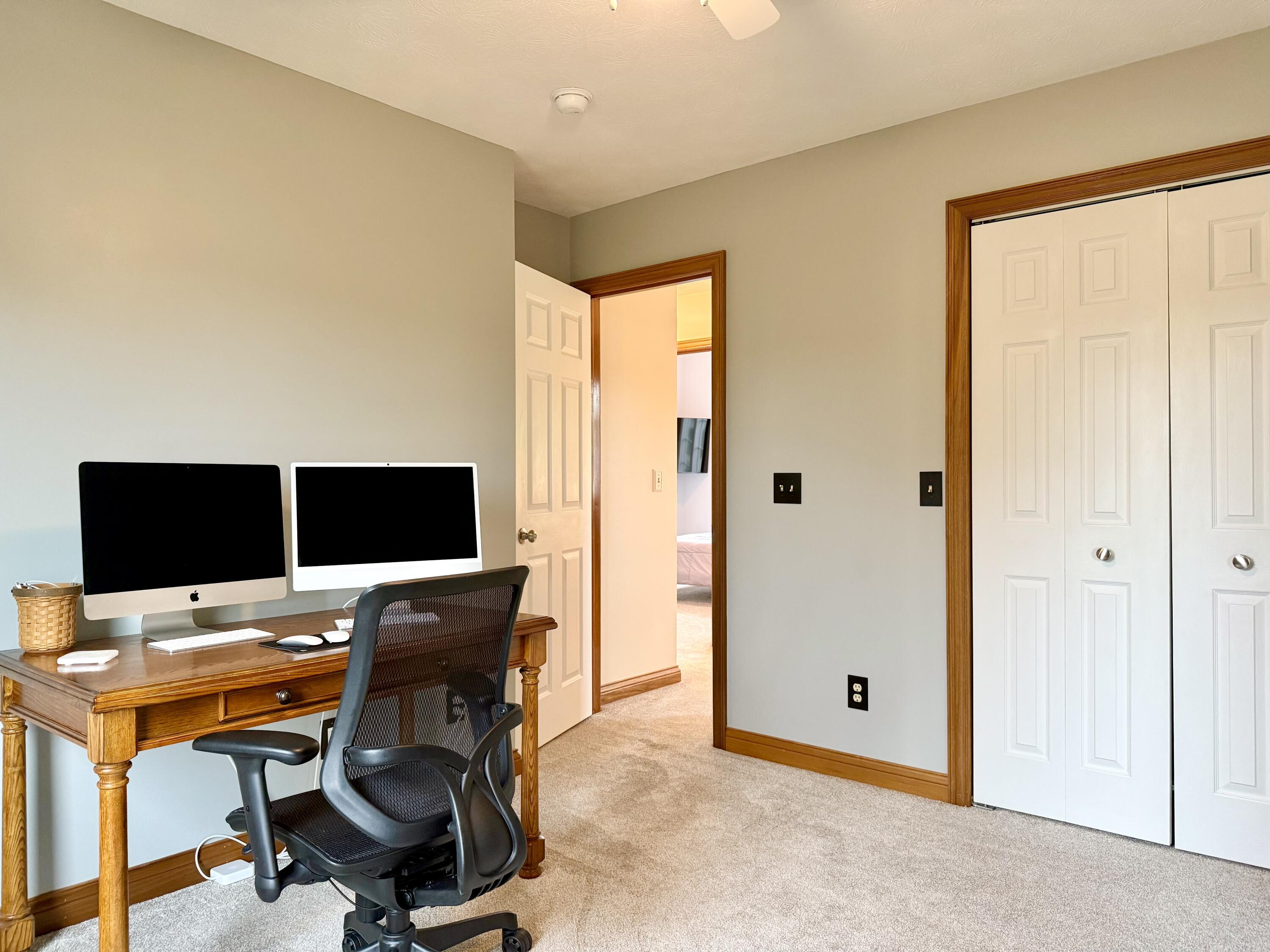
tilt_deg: -0.2
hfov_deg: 71.6
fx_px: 881
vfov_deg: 56.8
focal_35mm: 24
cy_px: 476
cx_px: 635
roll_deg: -0.1
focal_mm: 6.76
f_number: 1.78
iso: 320
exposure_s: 1/60
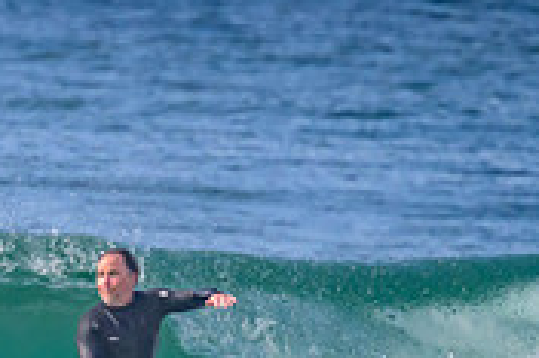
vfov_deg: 0.5
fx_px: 44365
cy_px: 425
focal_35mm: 2966
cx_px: -82
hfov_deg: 0.7
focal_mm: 800
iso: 1400
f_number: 11
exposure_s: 1/2000
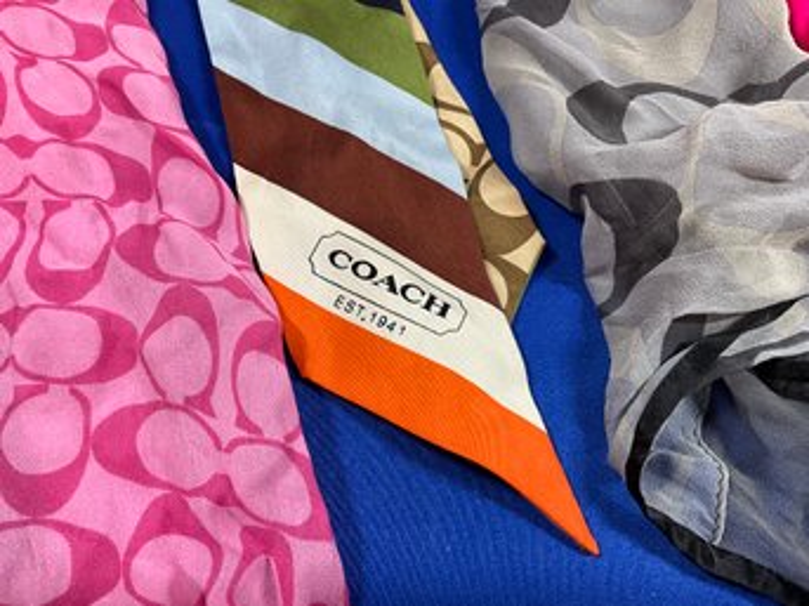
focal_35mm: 29
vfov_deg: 48.2
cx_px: 404
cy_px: 303
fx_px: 678
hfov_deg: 61.7
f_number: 1.8
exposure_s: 1/60
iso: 40
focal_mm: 3
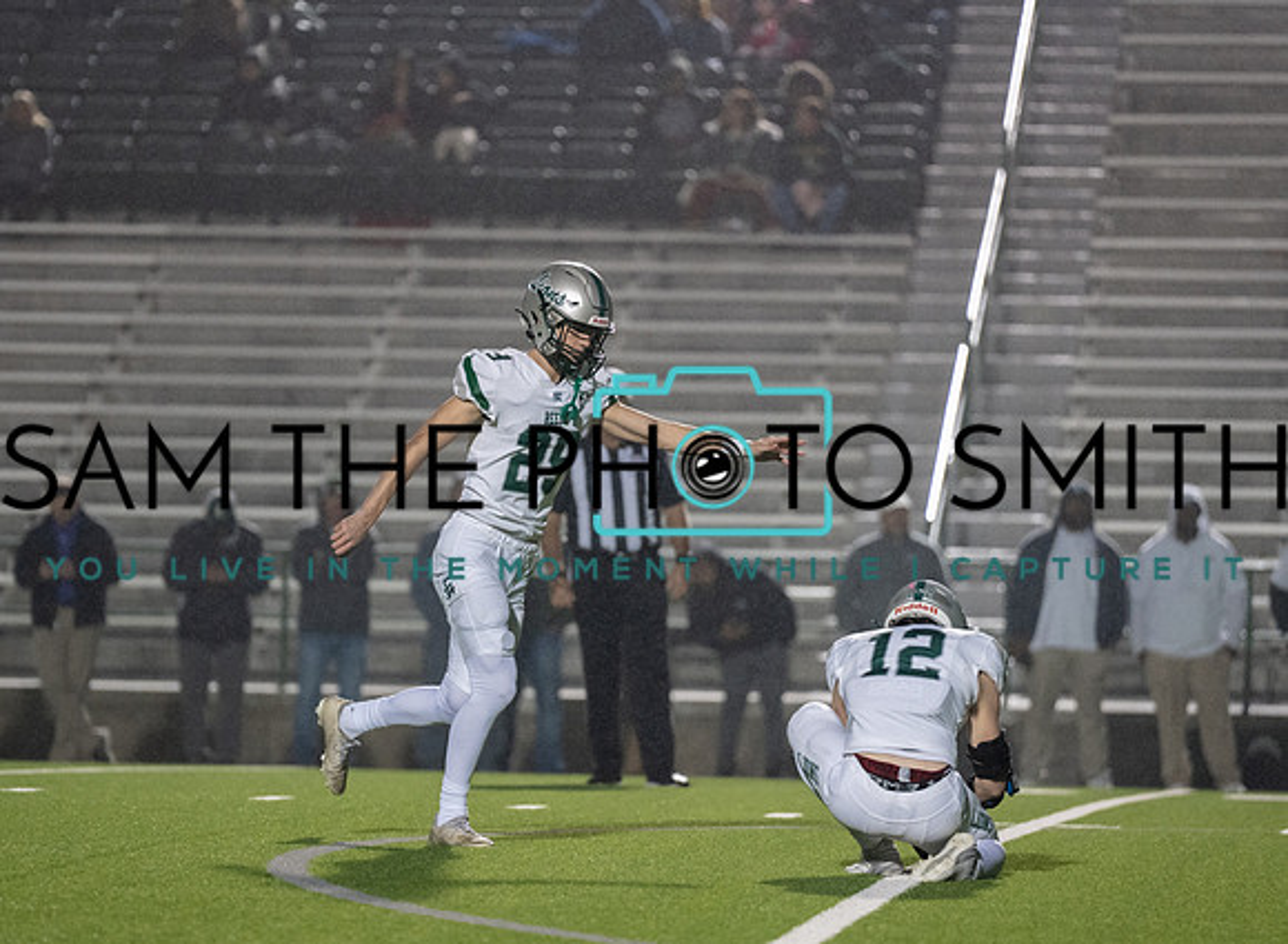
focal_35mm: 252
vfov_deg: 5.8
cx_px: 530
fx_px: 9308
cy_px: 502
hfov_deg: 7.9
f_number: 2.8
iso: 3200
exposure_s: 1/1250
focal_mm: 200
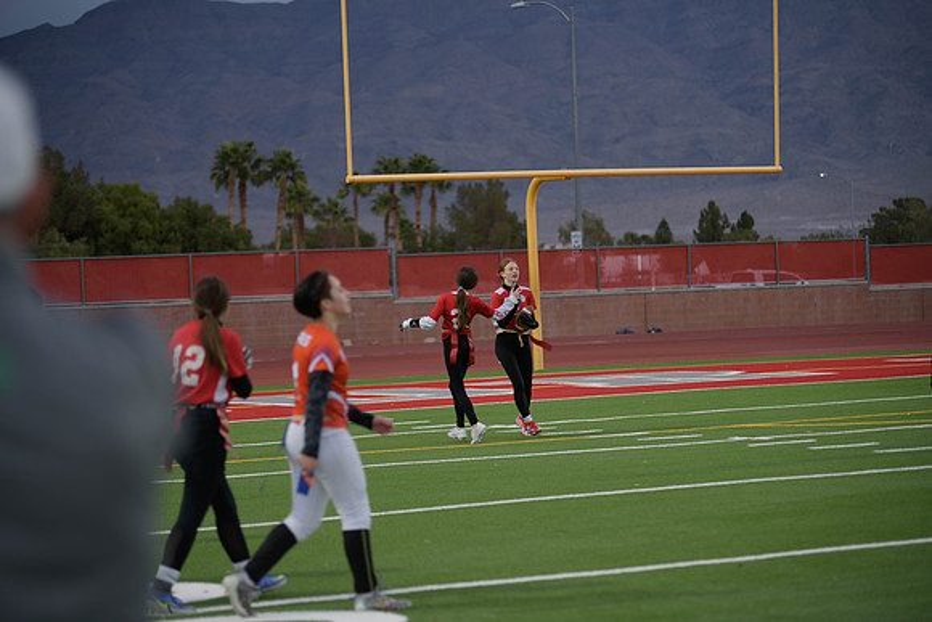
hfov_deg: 17.1
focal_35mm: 120
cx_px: 466
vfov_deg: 11.4
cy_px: 311
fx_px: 3107
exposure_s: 1/200
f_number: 2.8
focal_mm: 120
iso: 200
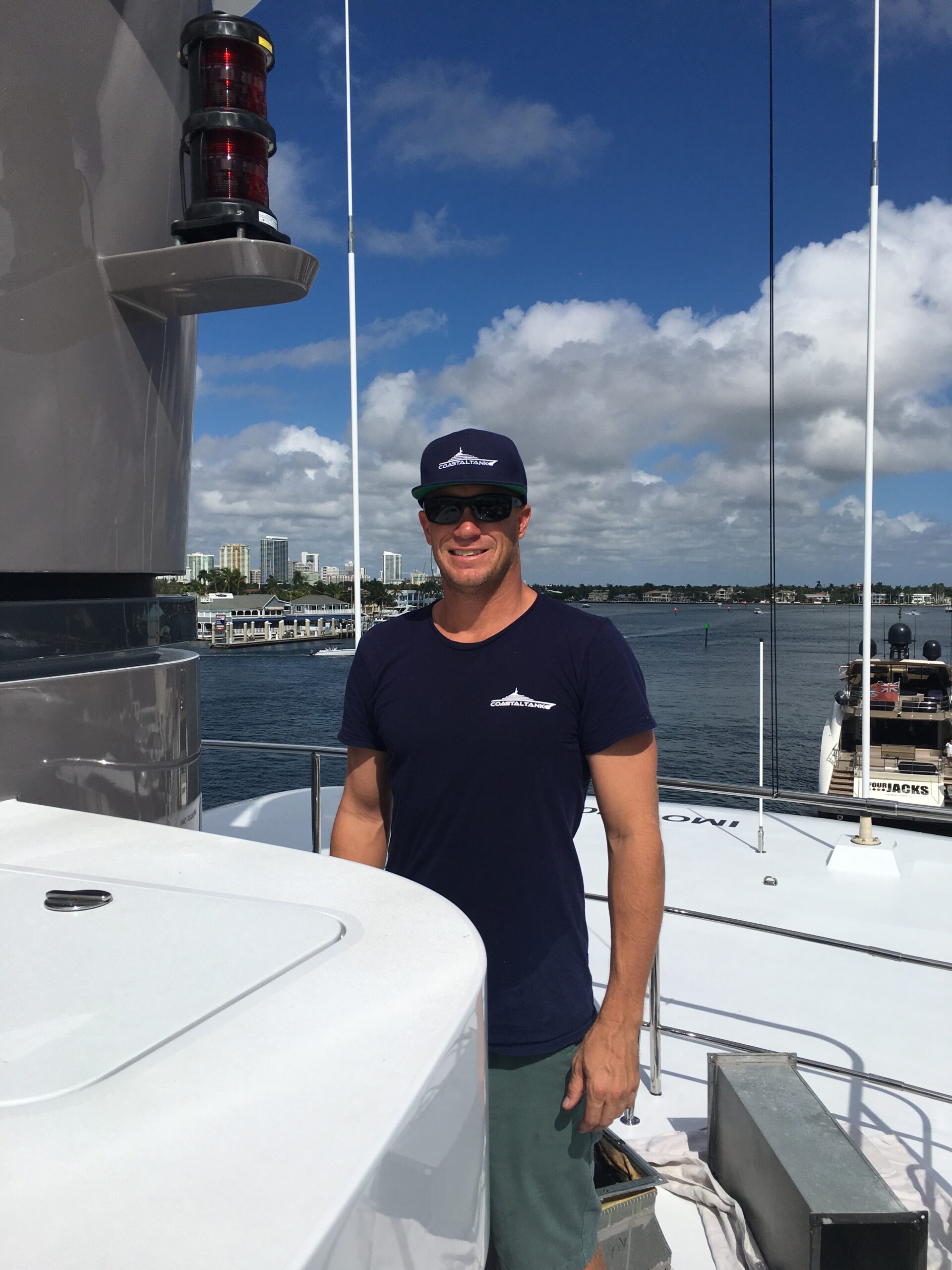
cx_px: 476
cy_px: 635
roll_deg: -0.3
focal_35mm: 29
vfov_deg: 61.7
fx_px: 1063
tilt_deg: -0.7
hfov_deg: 48.2
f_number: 2.2
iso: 25
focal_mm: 4.15
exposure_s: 1/5495
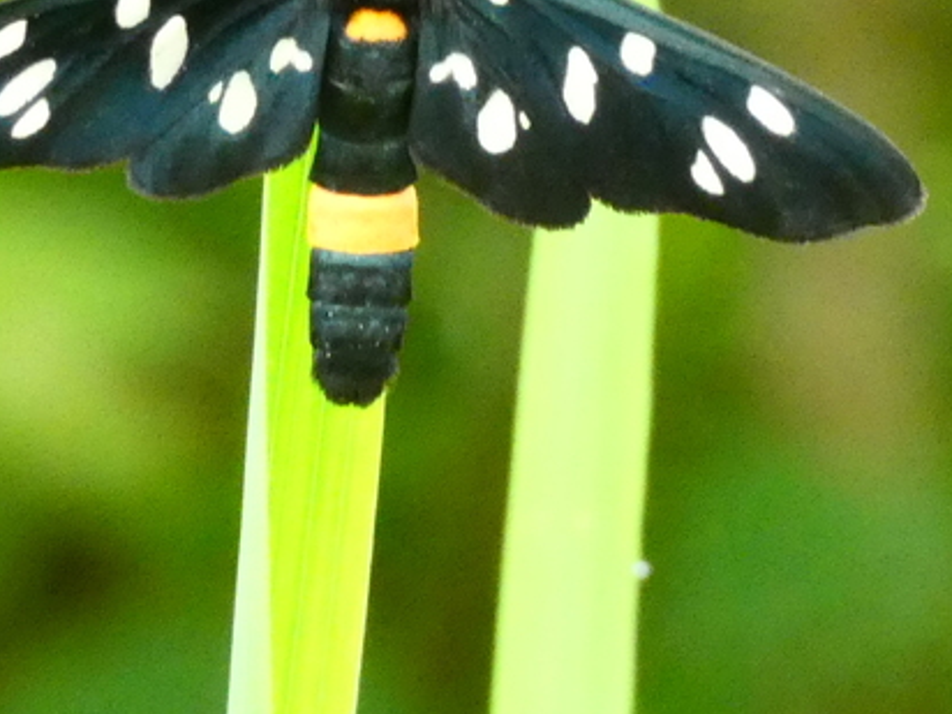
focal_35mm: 391
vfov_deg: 3.8
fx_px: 10753
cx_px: 447
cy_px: 85
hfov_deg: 5.1
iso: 640
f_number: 5.5
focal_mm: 33.9
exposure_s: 1/80
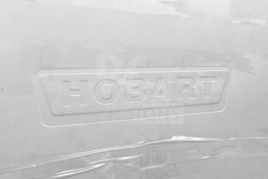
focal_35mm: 48
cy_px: 90
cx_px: 134
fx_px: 357
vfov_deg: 28.1
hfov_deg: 41.1
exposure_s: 1/400
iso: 6400
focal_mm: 32
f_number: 10
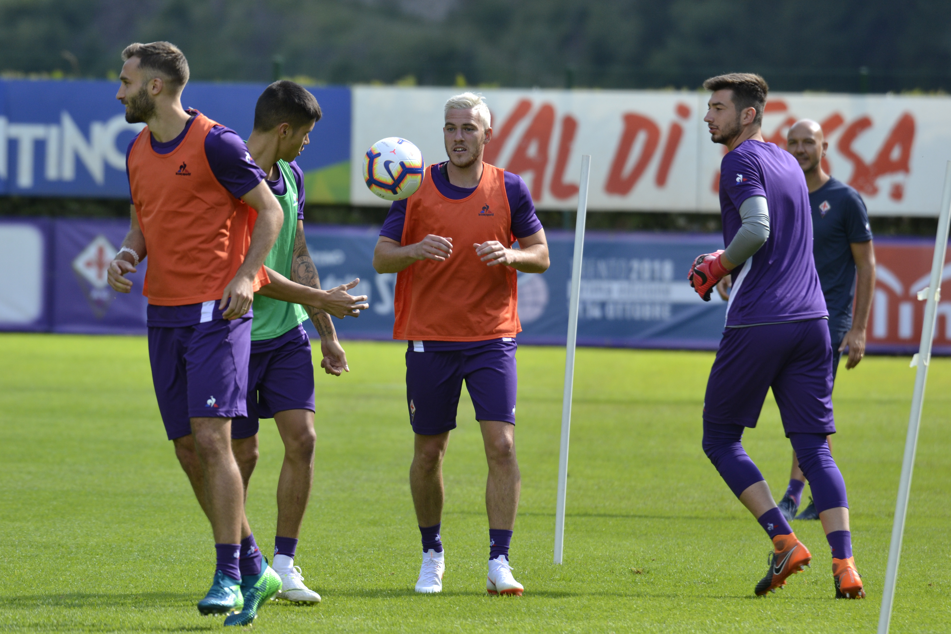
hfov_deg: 4.2
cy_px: 317
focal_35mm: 495
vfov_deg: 2.8
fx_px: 13075
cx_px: 476
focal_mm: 330
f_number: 5.6
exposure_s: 1/400
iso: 400
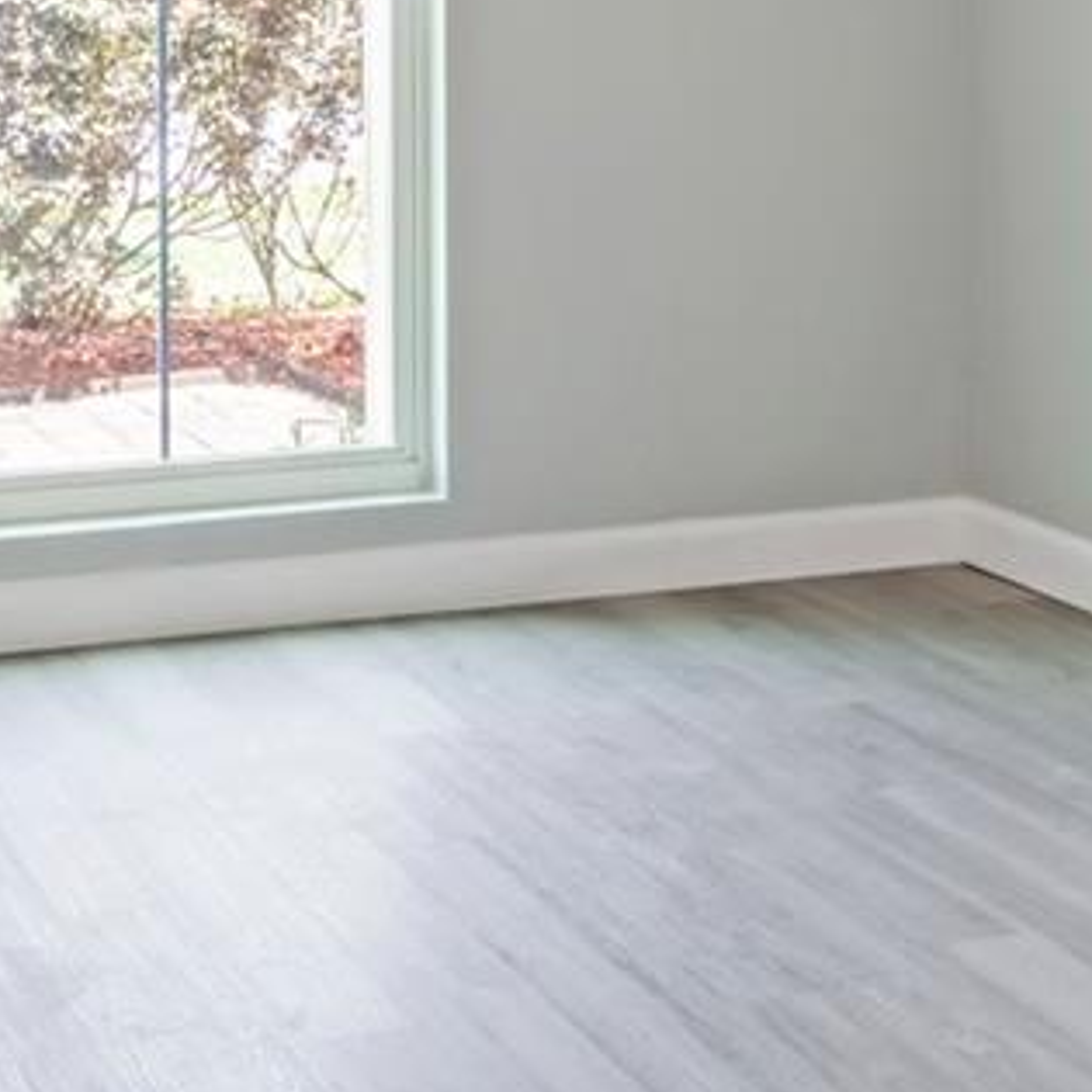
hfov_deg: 23.9
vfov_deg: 22.9
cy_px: -94
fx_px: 2540
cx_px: 211
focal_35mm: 71
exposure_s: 1/250
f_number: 9
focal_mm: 11
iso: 250
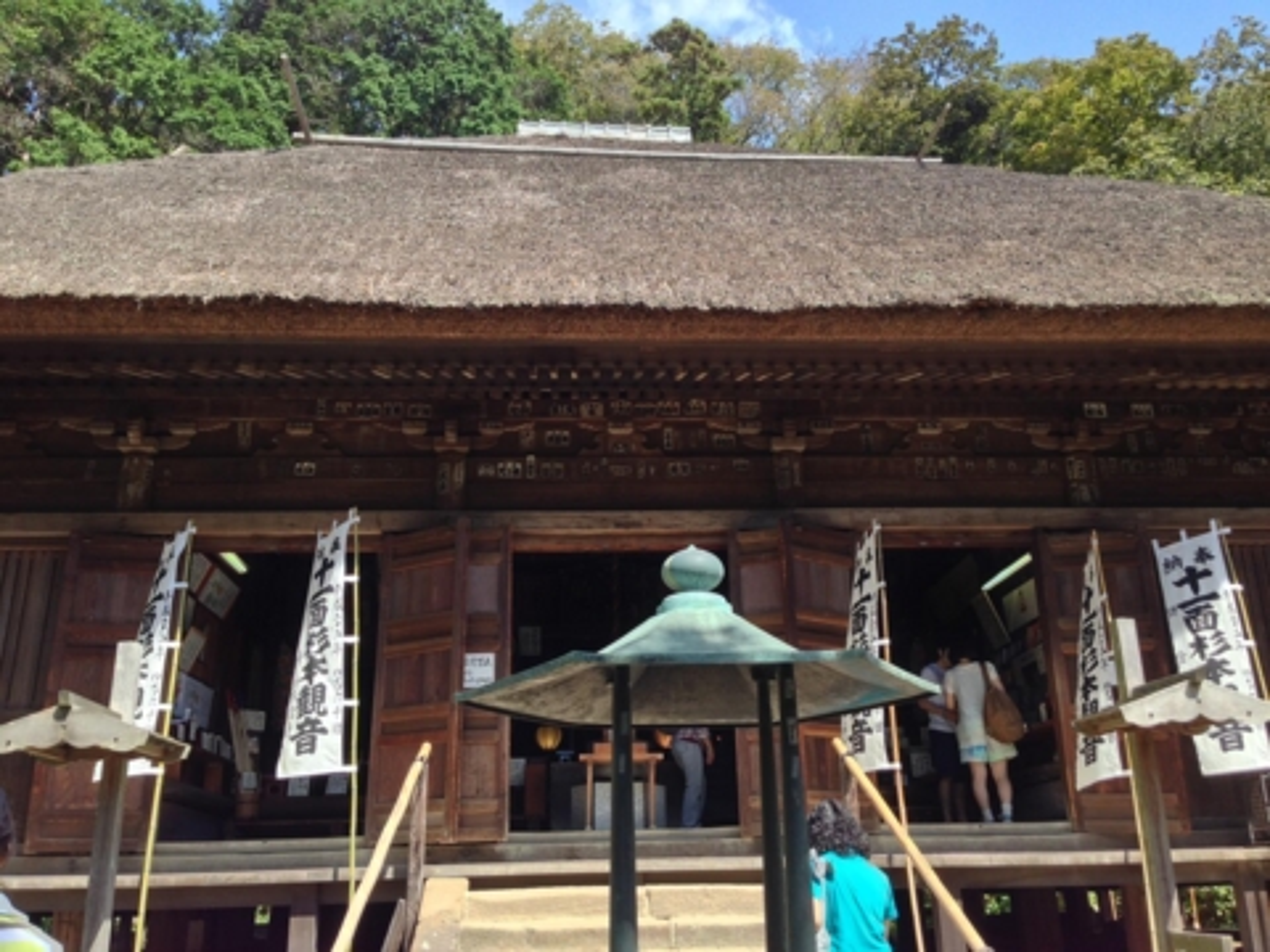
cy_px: 476
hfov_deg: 55.4
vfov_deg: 42.9
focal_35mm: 33
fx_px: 1211
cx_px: 635
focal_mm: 4.12
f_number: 2.4
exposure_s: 1/339
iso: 50
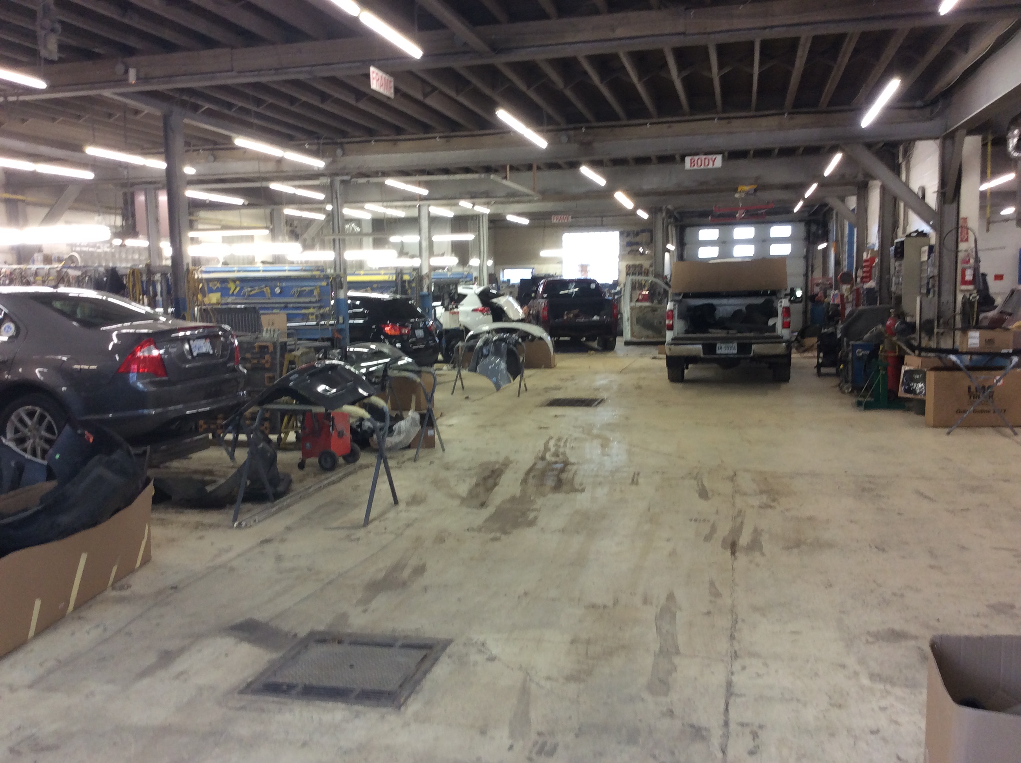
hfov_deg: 56.9
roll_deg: +0.0
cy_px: 382
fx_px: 942
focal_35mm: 32
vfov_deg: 44.1
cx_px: 510
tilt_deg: -7.9
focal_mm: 3.3
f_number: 2.4
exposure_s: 1/24
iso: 64
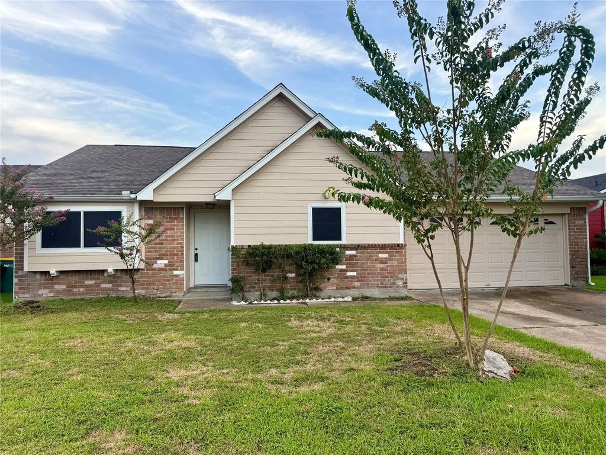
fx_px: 420
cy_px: 228
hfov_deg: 71.6
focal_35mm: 24
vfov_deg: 56.8
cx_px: 303
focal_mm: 6.76
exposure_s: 1/497
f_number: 1.78
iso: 80
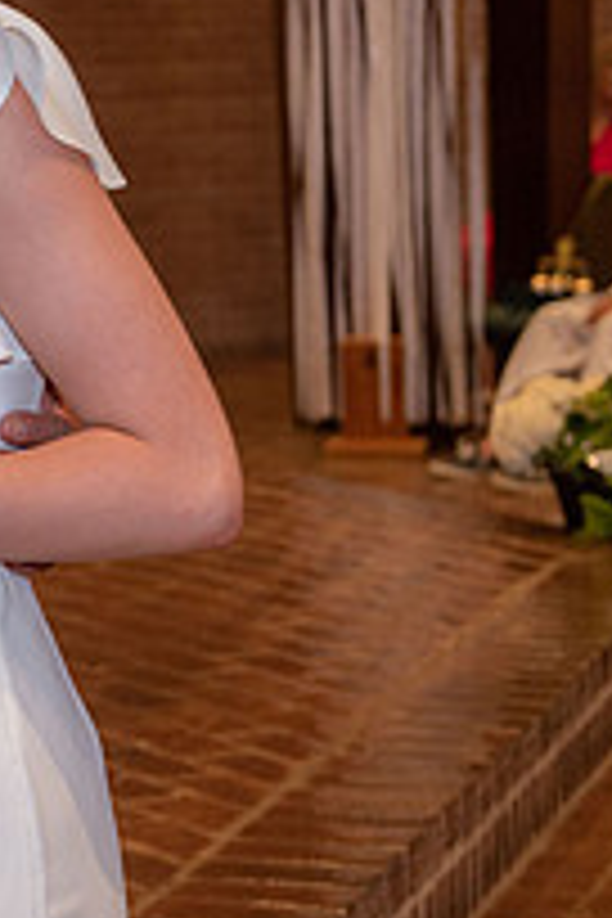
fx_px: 4054
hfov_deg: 8.4
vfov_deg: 12.8
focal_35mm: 159
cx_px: -396
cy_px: 86
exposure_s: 1/125
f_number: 5
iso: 1600
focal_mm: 56
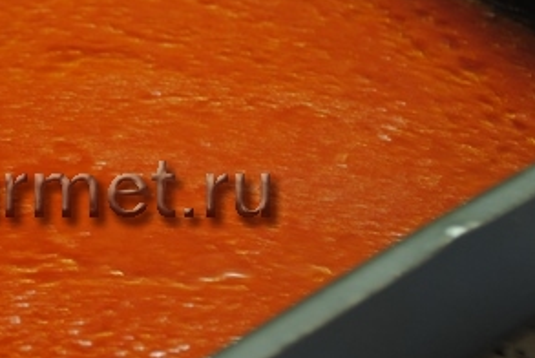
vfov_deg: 10.1
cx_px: -15
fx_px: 2023
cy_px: 197
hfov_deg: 14.8
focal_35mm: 136
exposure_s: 1/2.5
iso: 100
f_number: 5.6
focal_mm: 44
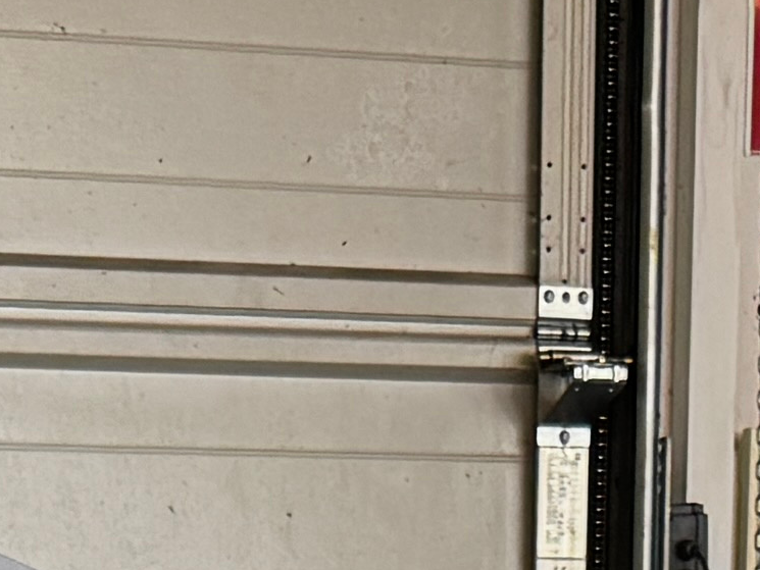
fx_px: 4040
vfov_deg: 6.8
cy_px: 2040
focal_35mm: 184
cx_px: 309
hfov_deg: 10.7
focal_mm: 6.76
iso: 200
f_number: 1.78
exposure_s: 1/100
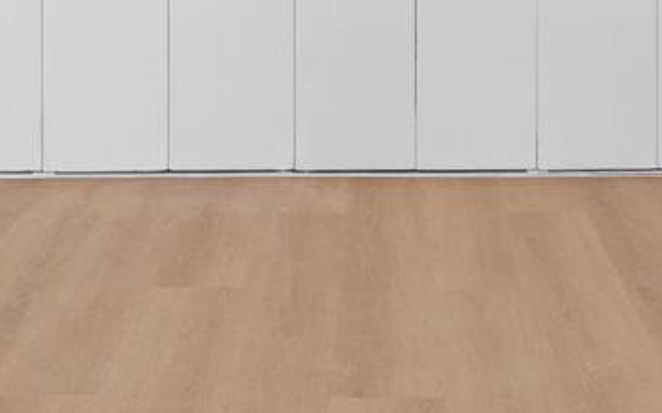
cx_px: 402
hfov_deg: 40.1
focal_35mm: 50
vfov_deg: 21.3
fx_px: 902
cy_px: -222
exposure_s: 1/4
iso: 250
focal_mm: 12
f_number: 8
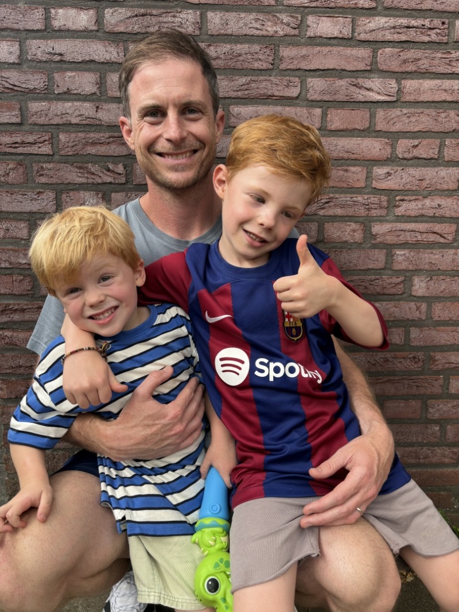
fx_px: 460
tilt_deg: -9.4
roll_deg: -0.5
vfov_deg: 67.3
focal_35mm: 26
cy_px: 306
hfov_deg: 53.1
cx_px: 230
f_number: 1.6
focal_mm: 5.96
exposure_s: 1/333
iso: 50
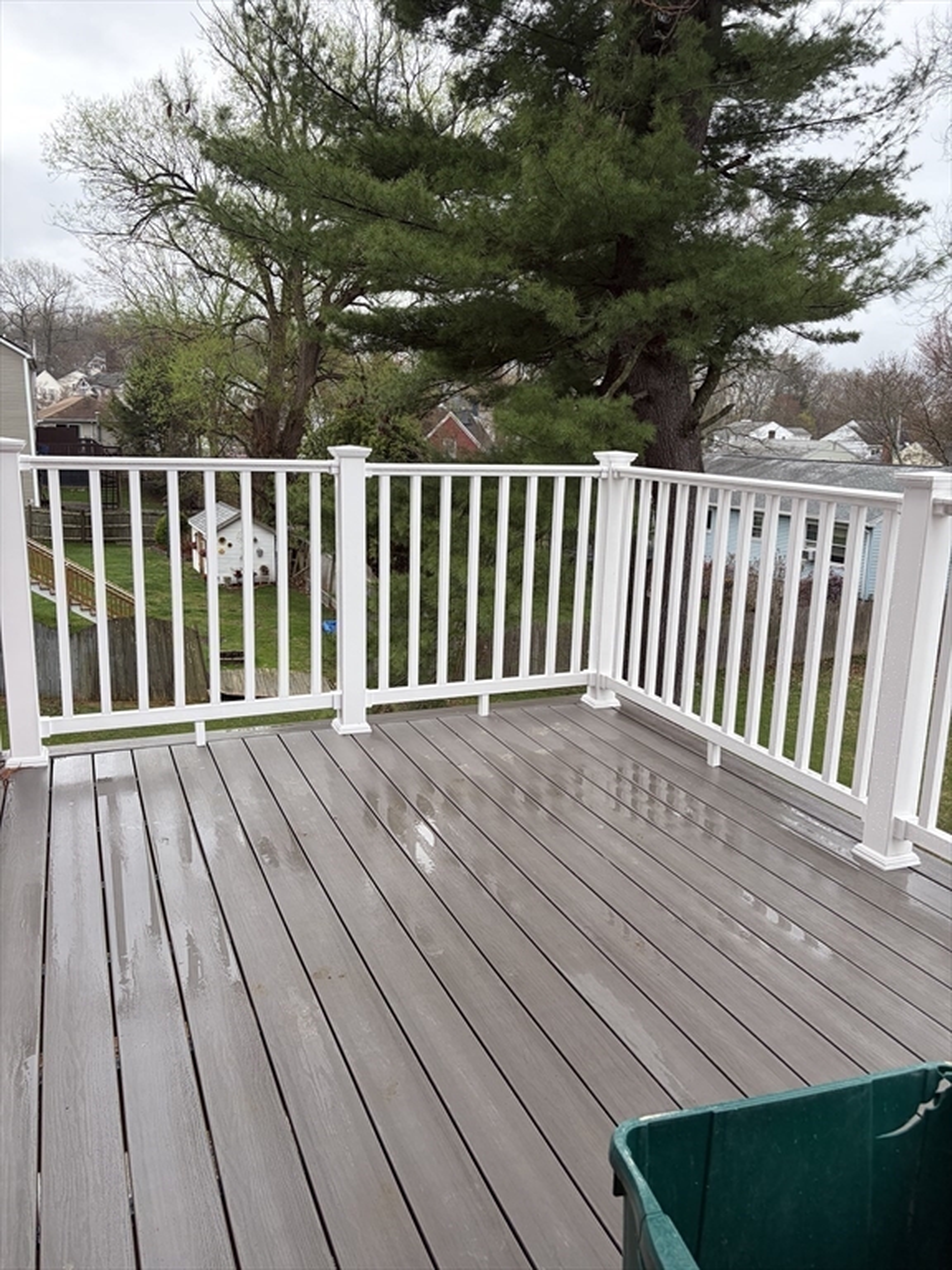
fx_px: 953
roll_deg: -1.7
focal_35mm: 26
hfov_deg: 53.1
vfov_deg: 67.3
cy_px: 635
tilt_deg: -12.1
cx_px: 476
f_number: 1.6
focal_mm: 5.96
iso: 64
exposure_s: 1/1517
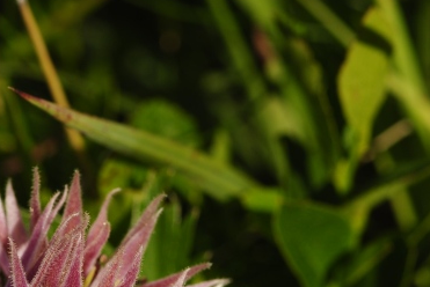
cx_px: 154
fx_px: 3288
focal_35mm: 275
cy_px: 256
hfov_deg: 7.5
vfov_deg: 5.0
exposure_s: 1/250
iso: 100
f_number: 9
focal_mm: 85
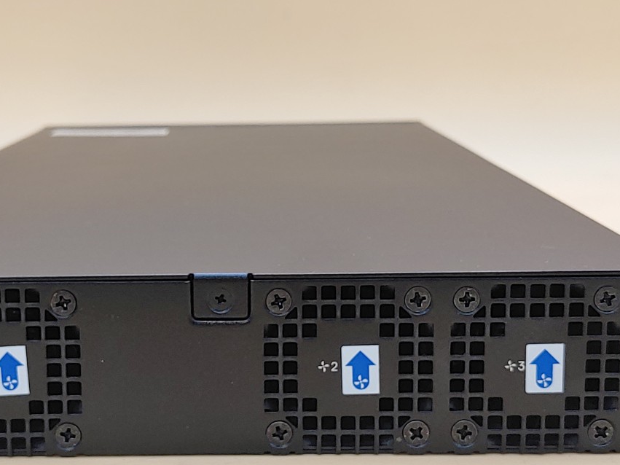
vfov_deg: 22.2
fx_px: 1182
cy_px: 265
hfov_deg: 29.2
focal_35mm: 66
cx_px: 216
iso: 50
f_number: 1.8
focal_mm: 4.36
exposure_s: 1/75
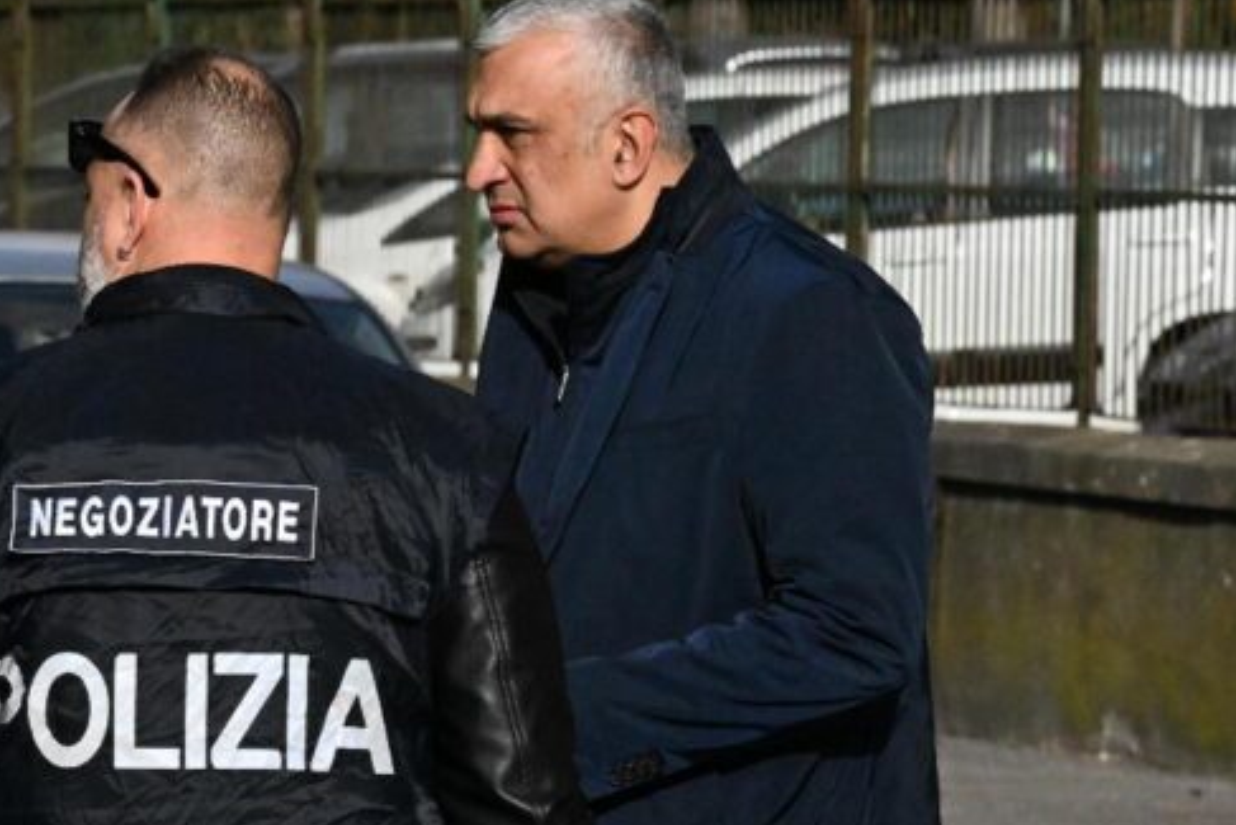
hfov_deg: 5.9
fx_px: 11916
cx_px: -58
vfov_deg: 4.0
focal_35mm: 347
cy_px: 613
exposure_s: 1/13000
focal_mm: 165
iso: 10000
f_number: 14
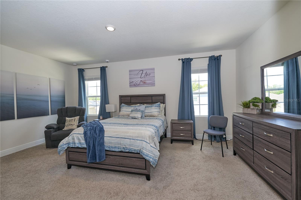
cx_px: 150
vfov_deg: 81.2
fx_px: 117
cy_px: 100
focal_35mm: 14
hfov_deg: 104.3
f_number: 4
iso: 400
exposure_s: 1/200
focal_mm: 14
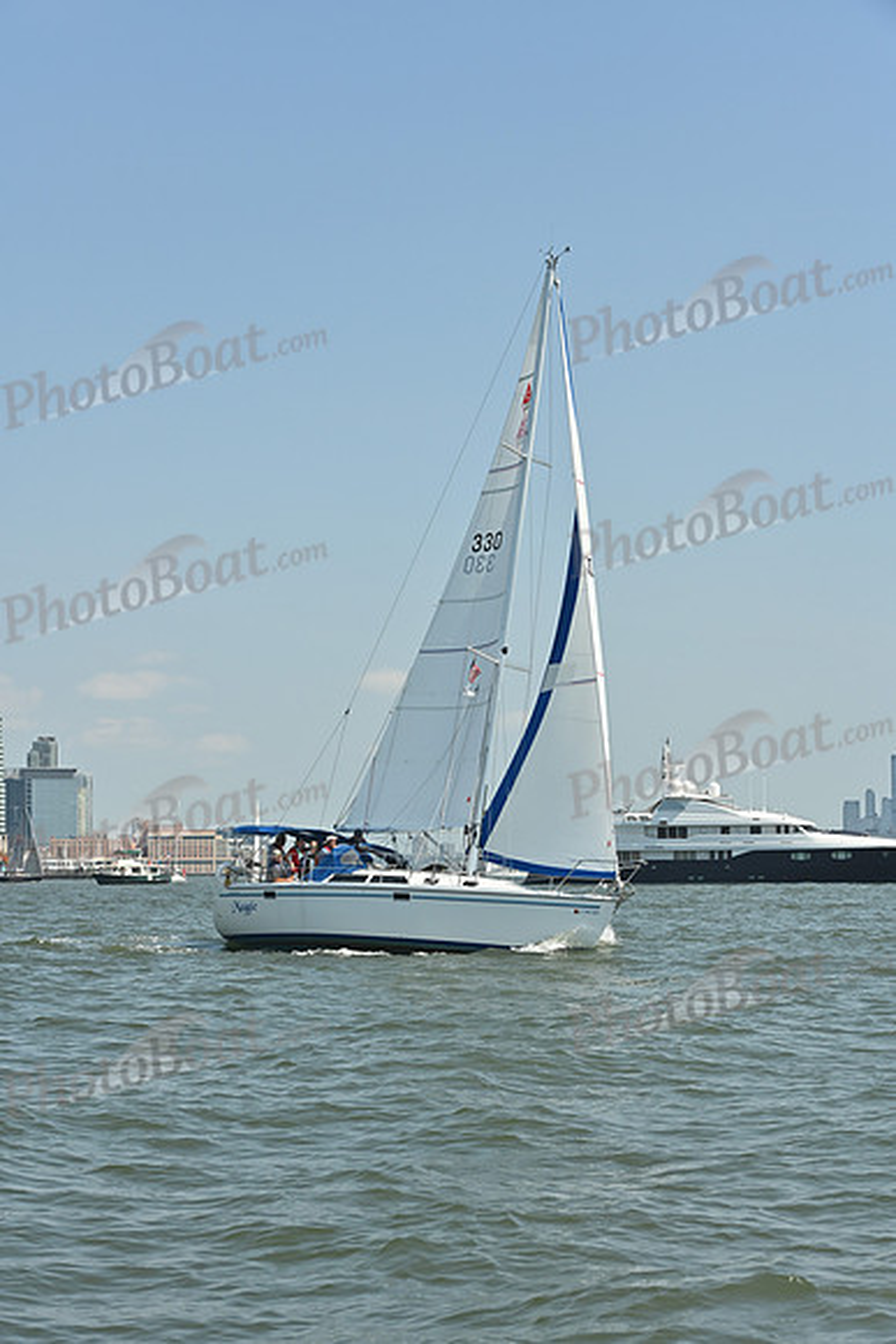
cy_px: 672
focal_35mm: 70
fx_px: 2612
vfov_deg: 28.8
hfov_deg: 19.5
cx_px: 448
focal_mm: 70
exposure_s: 1/1000
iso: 320
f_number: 9
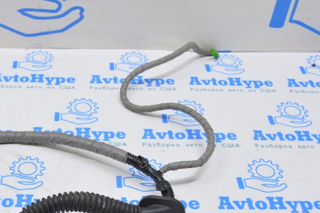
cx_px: 86
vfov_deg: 22.1
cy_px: 188
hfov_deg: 32.9
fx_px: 533
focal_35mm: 60
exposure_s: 1/20
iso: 400
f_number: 5.6
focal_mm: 22
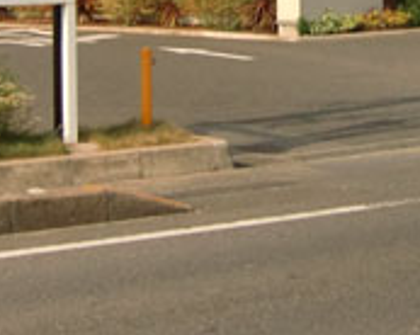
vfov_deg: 12.0
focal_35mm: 123
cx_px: 330
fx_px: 1527
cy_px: -168
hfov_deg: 15.6
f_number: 3.6
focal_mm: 6.1
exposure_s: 1/800
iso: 64
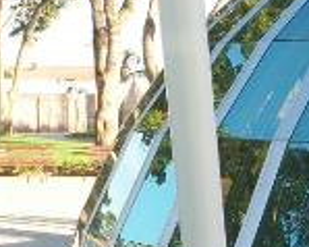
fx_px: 1261
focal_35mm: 138
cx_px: 104
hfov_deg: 13.9
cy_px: 243
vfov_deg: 11.1
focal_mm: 6.3
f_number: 3.1
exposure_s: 1/200
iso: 80
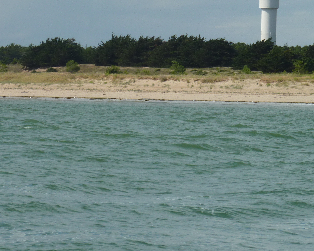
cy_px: 35
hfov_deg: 6.5
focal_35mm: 296
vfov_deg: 5.2
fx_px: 2751
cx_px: 213
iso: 80
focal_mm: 25.9
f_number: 5.6
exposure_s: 1/800
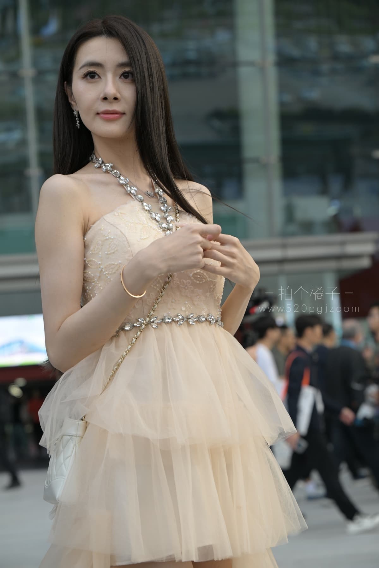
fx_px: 1105
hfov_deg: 19.5
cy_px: 284
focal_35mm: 70
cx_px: 190
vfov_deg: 28.8
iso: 320
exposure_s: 1/400
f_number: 4.5
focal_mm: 70
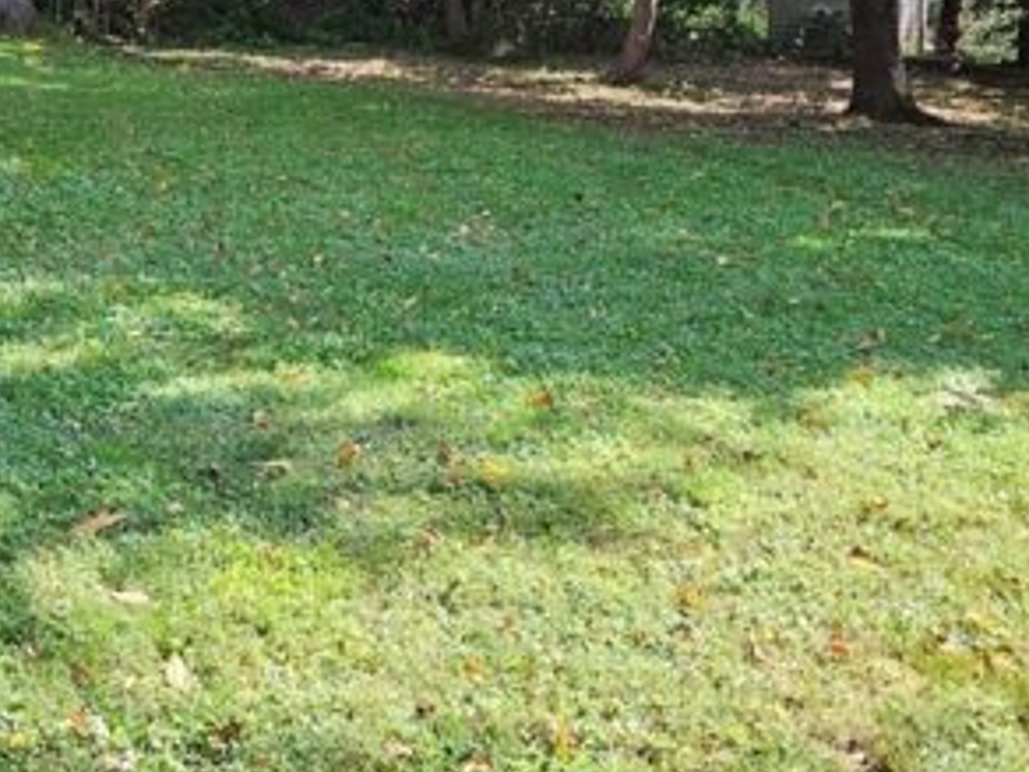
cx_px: 324
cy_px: 78
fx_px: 1873
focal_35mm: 63
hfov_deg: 30.4
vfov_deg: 22.7
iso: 25
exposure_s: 1/217
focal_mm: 5.4
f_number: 1.8
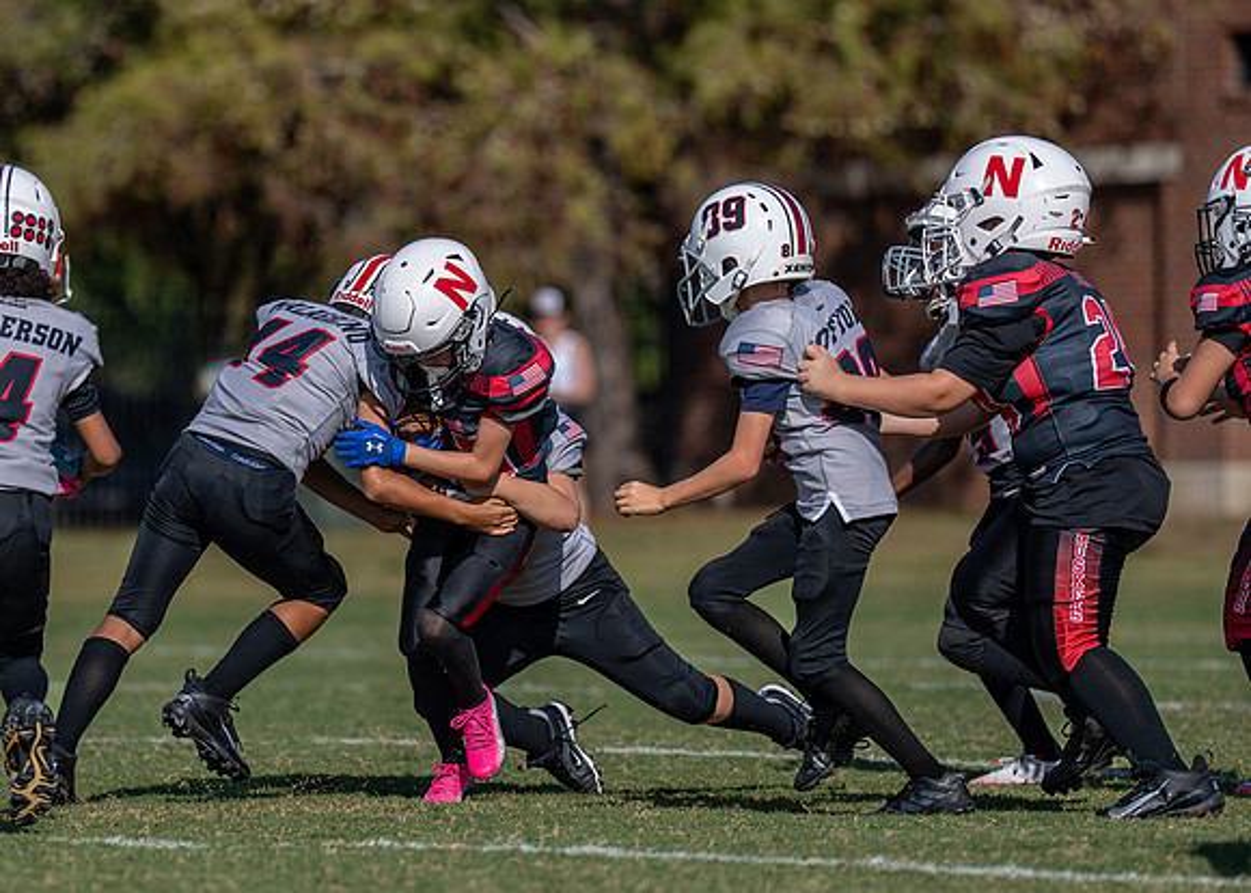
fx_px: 14778
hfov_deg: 4.8
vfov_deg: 3.5
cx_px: 385
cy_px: 485
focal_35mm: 416
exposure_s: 1/3200
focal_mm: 200
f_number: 2.8
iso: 100
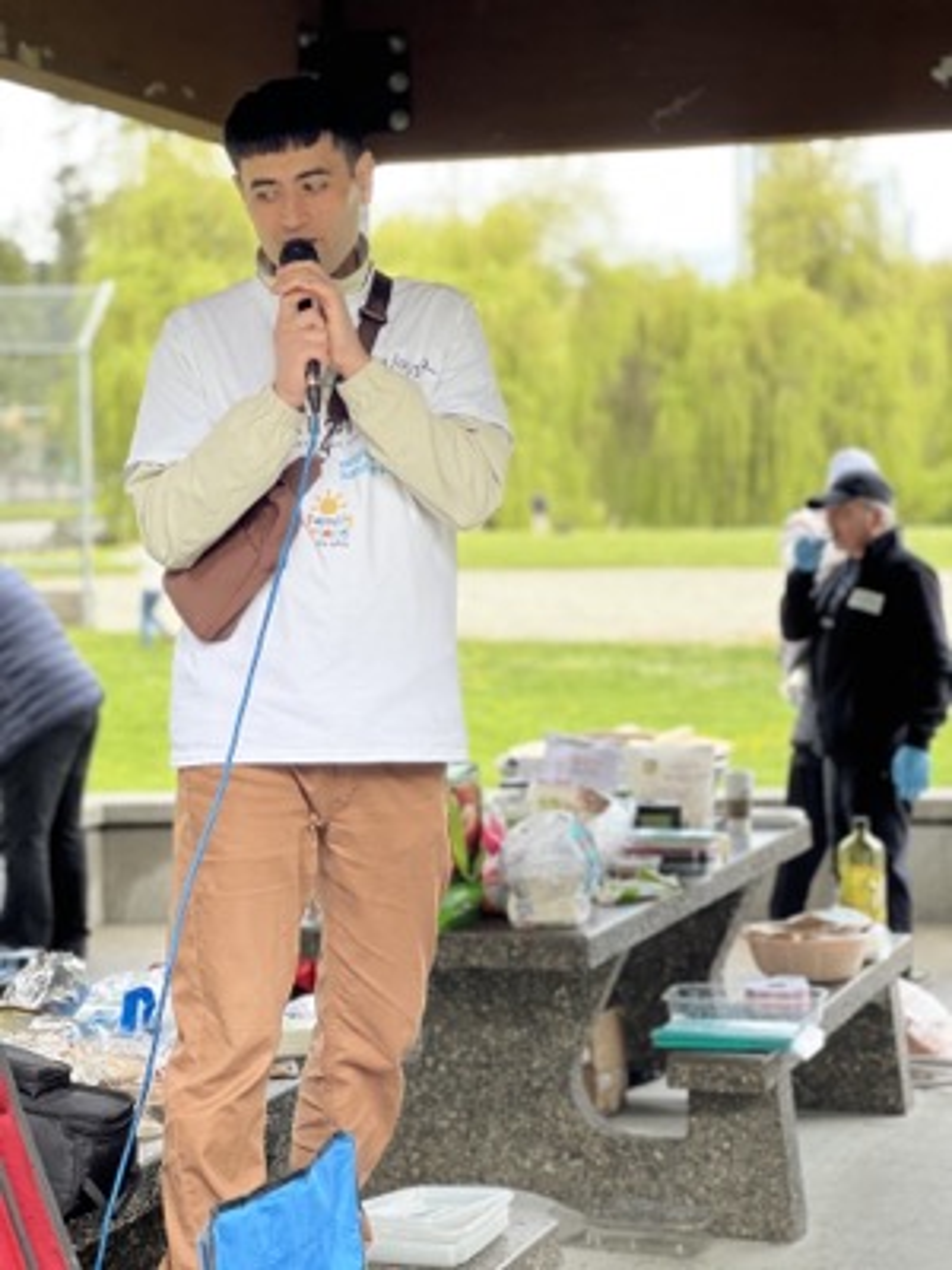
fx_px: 2824
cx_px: 476
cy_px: 635
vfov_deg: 25.3
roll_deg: +0.9
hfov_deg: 19.1
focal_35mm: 77
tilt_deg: -2.7
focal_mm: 9
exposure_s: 1/121
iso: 40
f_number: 2.8
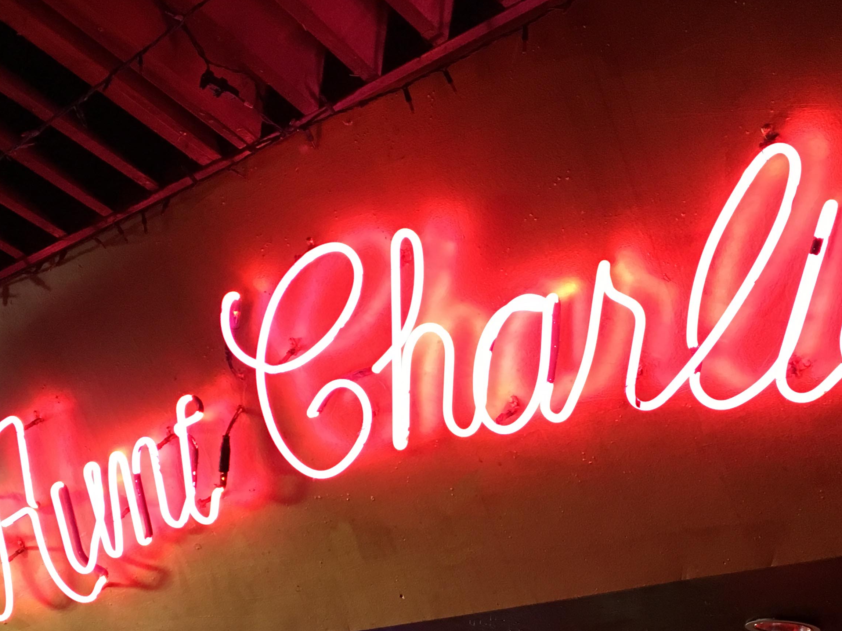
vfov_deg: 27.9
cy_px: 522
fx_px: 1241
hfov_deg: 37.4
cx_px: 471
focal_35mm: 51
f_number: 2.2
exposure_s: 1/30
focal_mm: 4.15
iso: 125
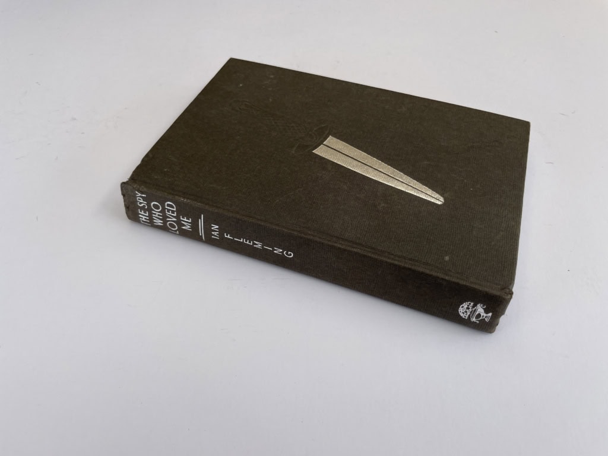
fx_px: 457
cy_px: 228
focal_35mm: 26
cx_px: 304
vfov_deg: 53.1
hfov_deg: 67.3
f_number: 1.6
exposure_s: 1/418
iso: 32
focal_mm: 4.2
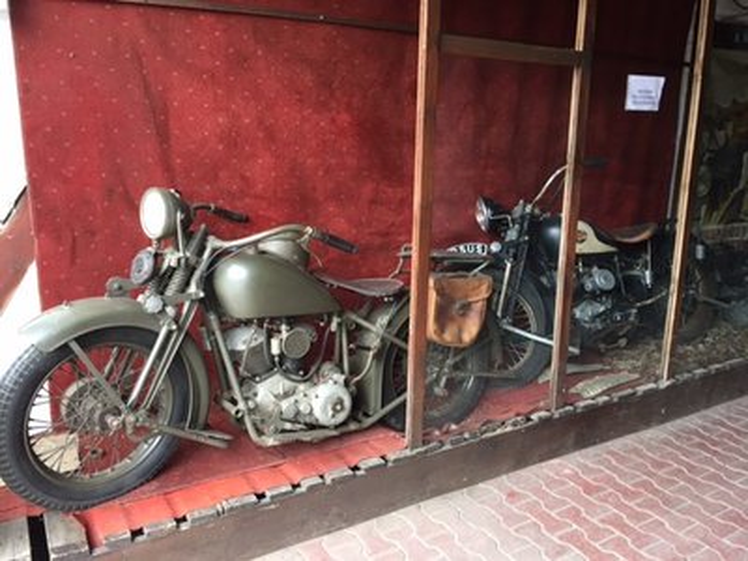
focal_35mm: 29
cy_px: 280
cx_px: 374
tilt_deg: -14.1
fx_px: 627
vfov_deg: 48.2
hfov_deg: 61.7
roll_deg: -0.3
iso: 50
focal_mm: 4.15
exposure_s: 1/33
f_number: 2.2
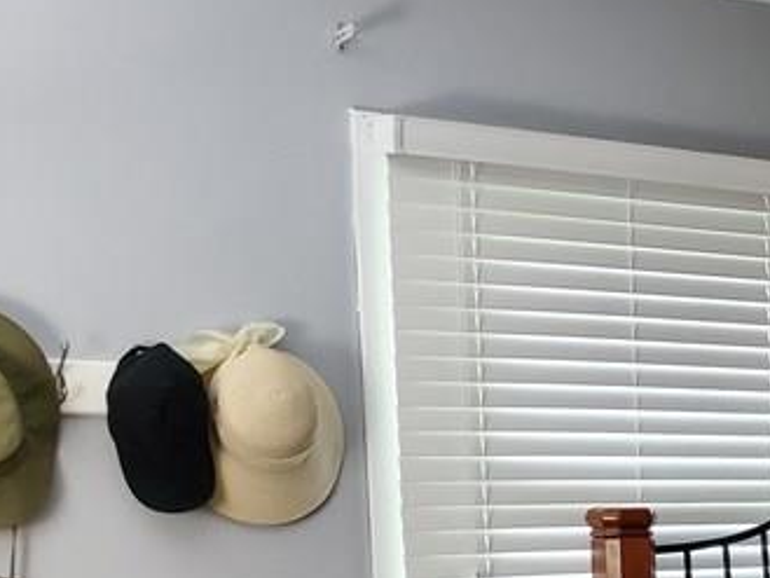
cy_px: 648
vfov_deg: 17.6
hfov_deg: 20.9
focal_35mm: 81
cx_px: 1112
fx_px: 1802
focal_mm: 4.3
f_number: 1.5
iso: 500
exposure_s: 1/39
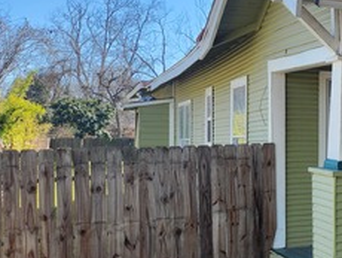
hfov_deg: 25.3
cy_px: 133
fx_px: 633
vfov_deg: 23.0
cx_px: 467
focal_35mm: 64
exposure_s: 1/384
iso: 20
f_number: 1.8
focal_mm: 5.4
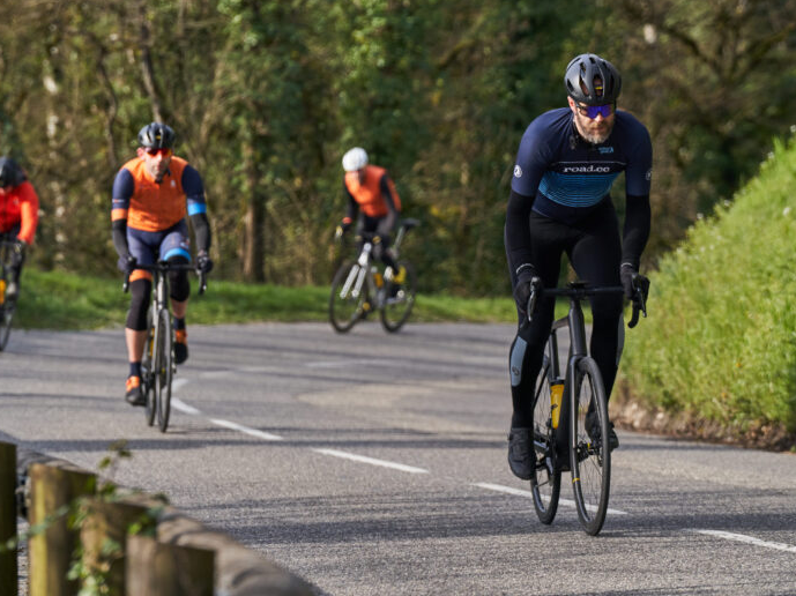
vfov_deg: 5.2
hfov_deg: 6.9
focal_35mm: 286
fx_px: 6573
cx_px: 456
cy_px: 214
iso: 320
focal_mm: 200
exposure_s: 1/2000
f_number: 4.5
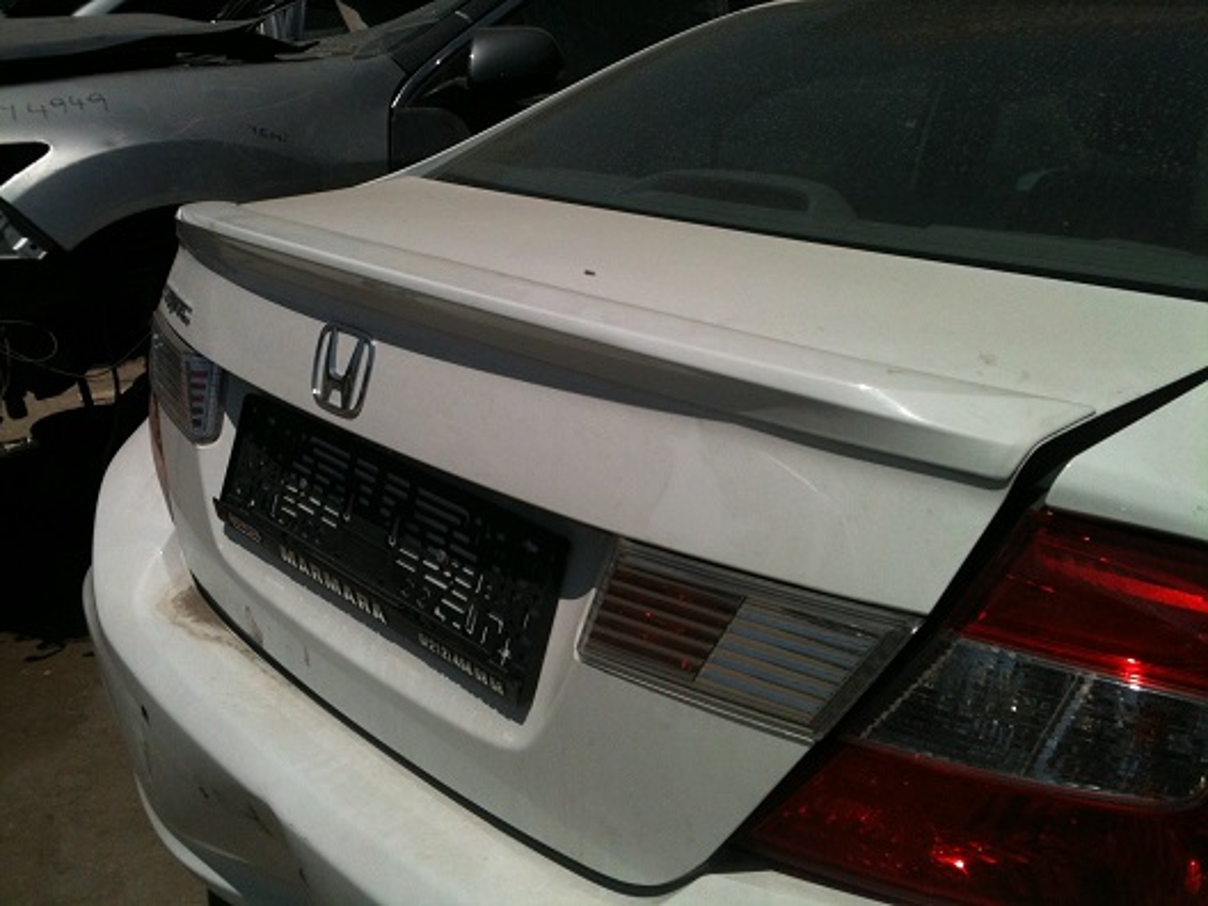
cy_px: 453
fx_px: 1221
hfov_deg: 52.6
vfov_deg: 40.7
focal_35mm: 35
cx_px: 604
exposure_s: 1/5476
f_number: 2.8
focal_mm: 3.85
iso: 64
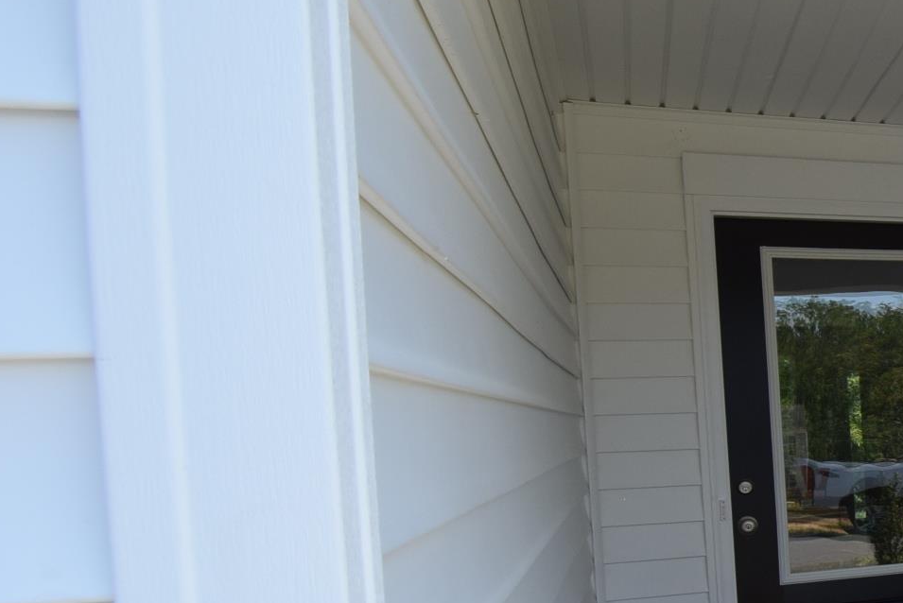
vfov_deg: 28.2
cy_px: 465
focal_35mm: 47
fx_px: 1180
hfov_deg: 27.2
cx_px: 1390
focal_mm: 10
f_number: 8
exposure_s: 1/250
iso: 250
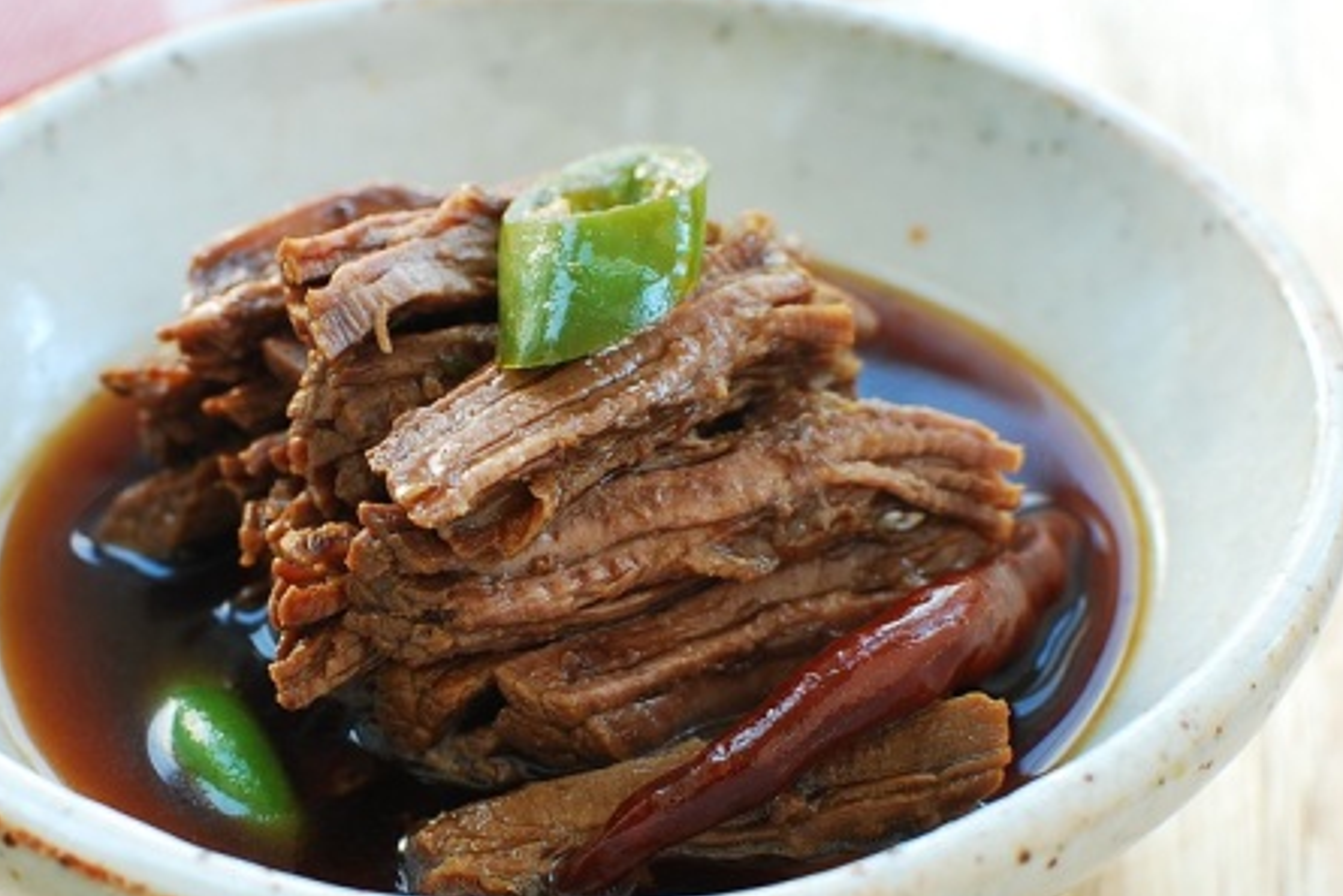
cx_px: 432
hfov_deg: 26.2
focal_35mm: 77
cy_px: 522
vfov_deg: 17.8
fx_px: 2863
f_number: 5
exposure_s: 1/1.6
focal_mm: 35
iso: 125
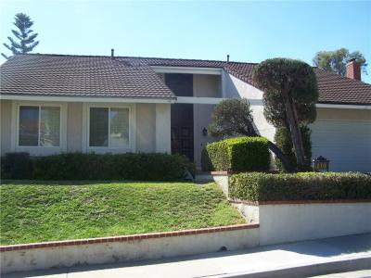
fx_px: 407
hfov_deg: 49.0
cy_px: 139
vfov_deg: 37.7
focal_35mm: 38
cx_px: 186
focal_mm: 6.3
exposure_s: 1/750
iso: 80
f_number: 2.8
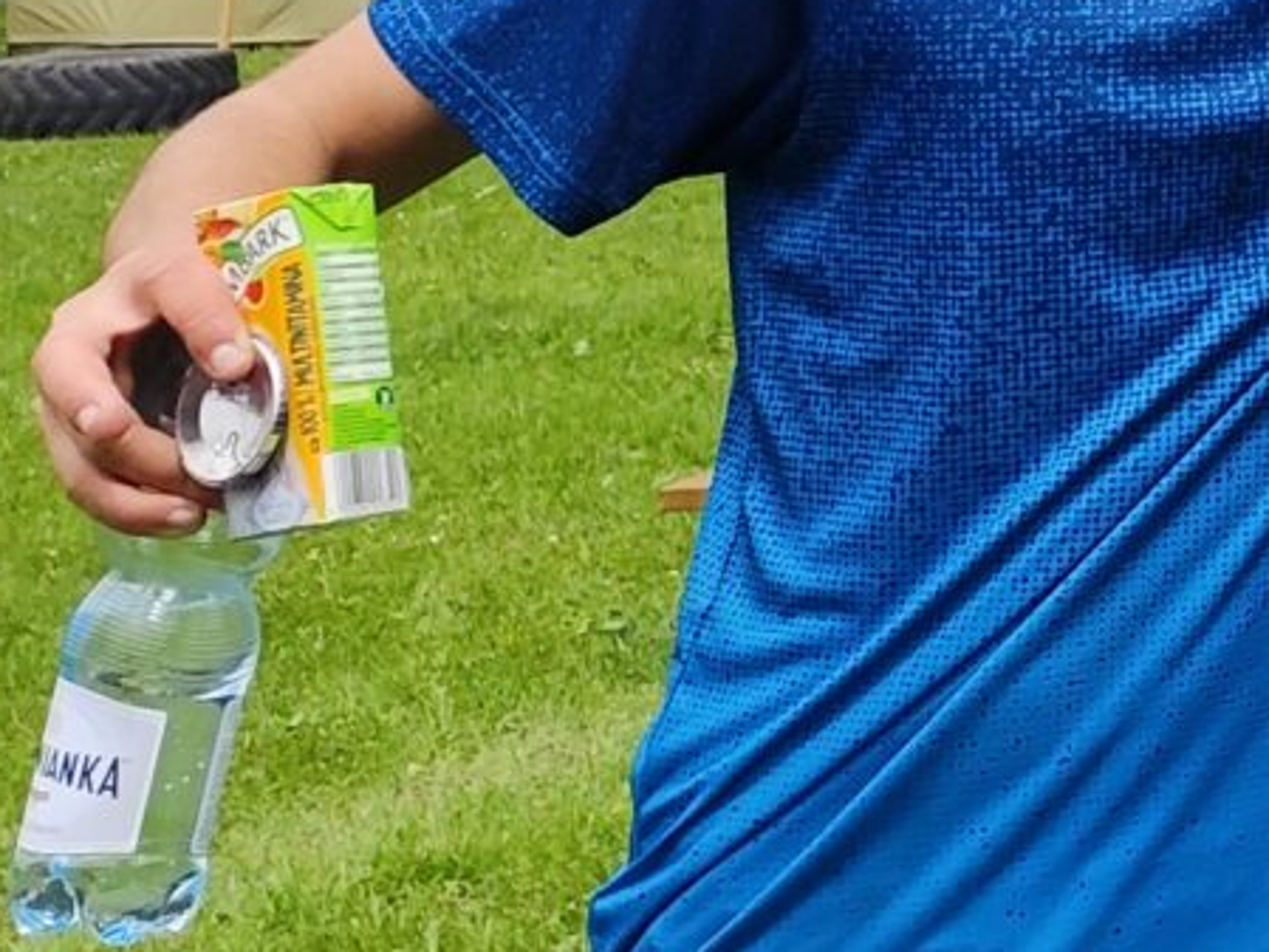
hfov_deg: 11.6
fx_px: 4804
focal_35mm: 131
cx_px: 3264
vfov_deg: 11.0
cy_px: -311
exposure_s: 1/669
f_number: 1.65
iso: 50
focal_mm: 6.14
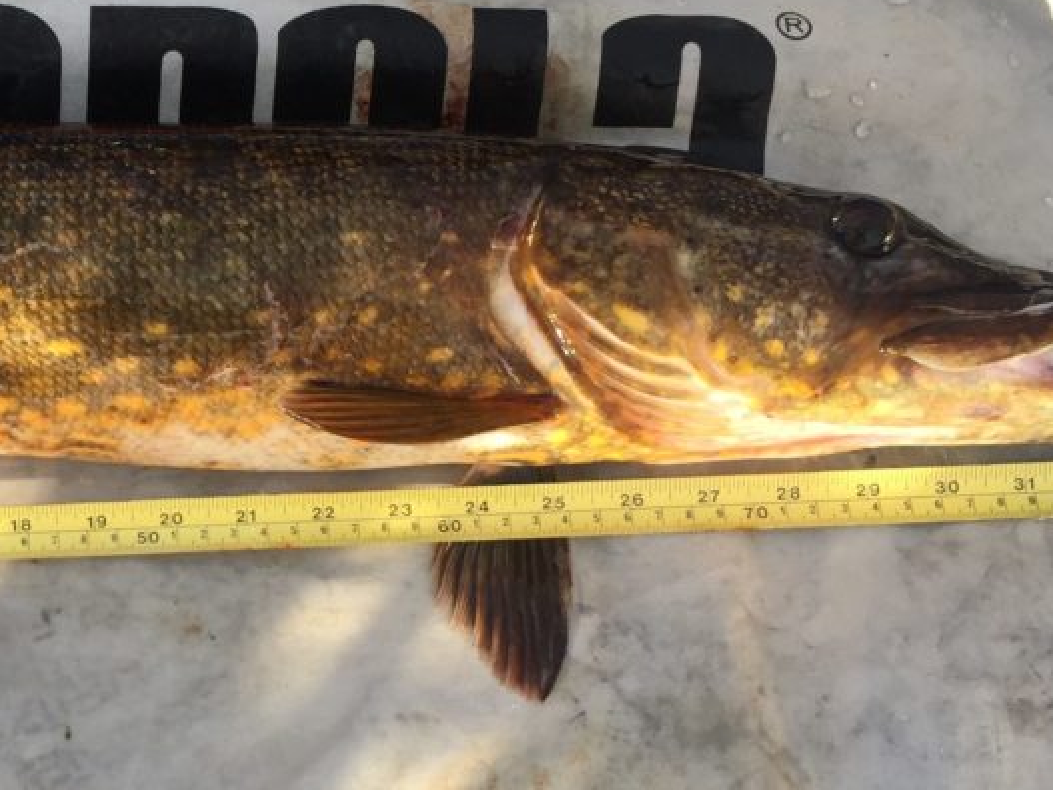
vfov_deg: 22.2
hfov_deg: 27.7
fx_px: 2007
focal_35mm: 66
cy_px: 362
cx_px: 0
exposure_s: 1/638
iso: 32
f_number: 2.2
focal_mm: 4.15
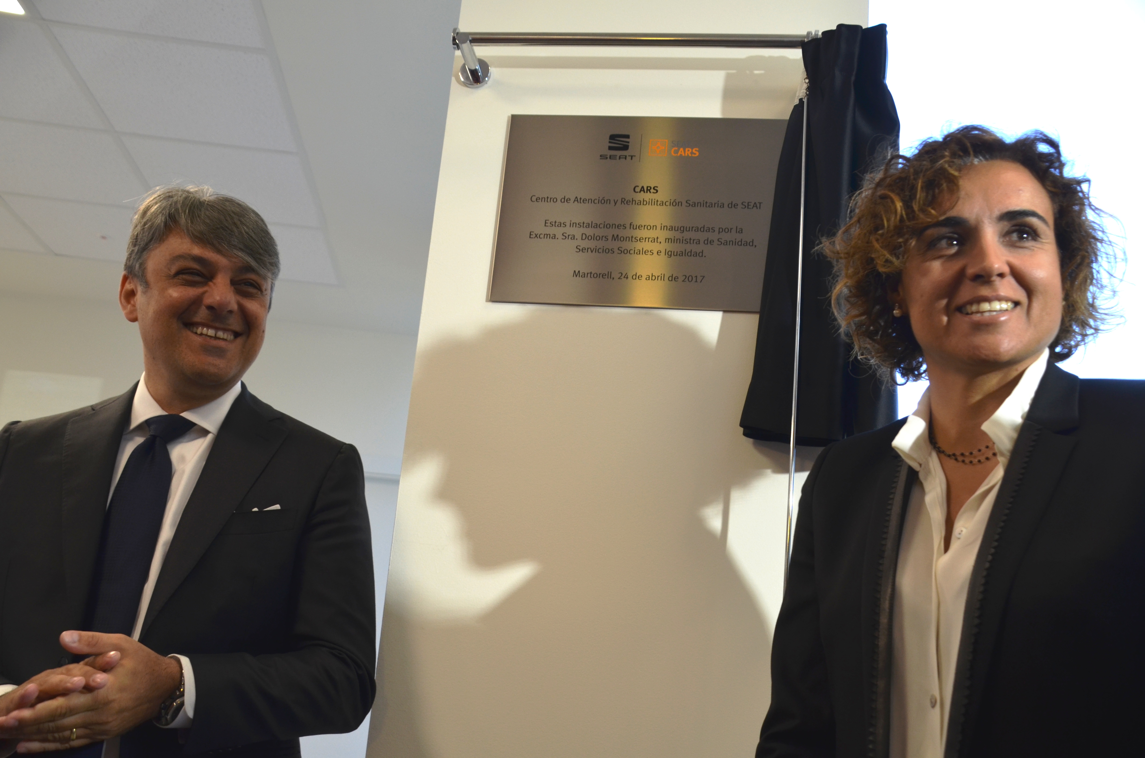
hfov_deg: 51.4
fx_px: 1190
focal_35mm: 38
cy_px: 379
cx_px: 572
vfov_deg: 35.3
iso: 400
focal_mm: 25
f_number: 4.5
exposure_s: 1/80
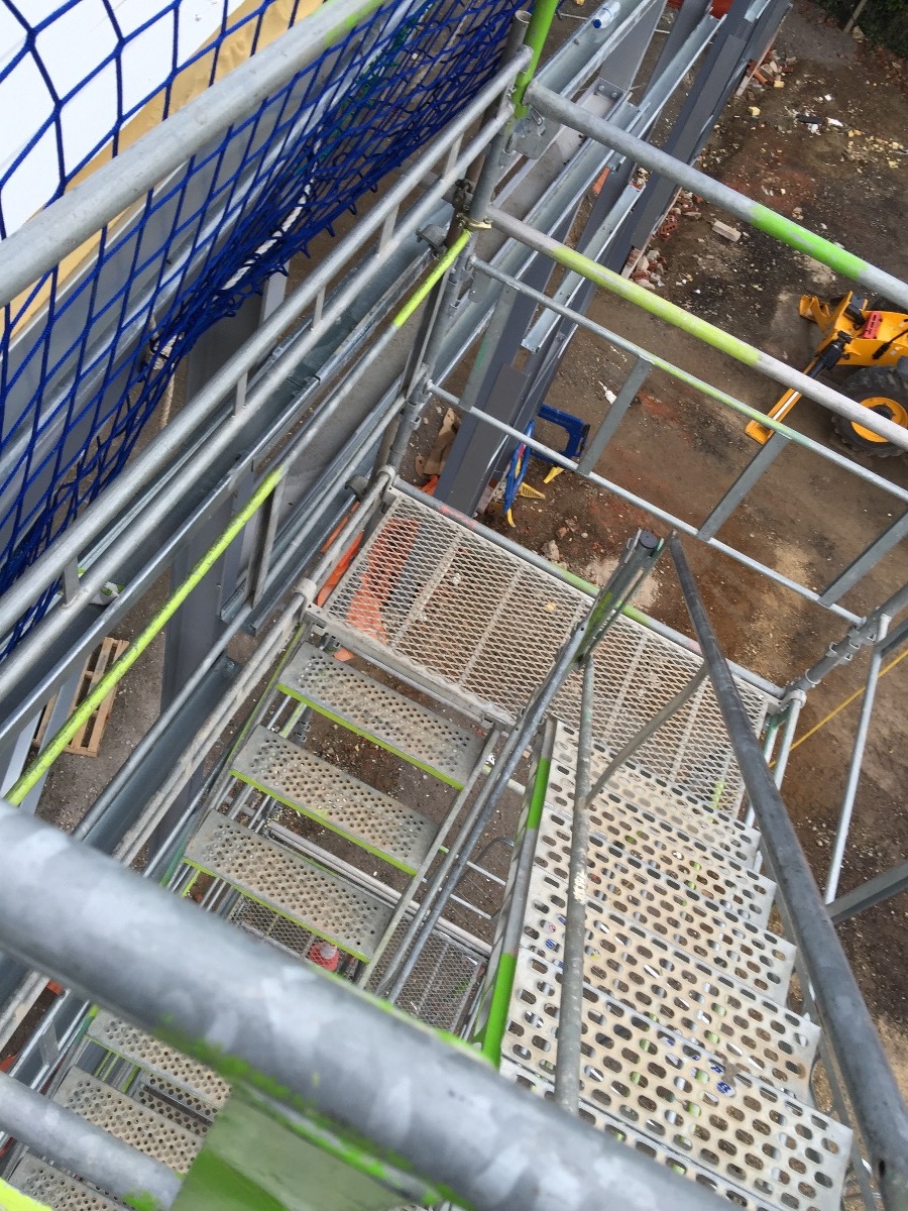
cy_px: 606
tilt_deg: -52.5
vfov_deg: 61.7
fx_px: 1014
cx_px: 454
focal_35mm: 29
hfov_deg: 48.2
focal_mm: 4.15
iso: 32
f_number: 2.2
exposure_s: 1/278
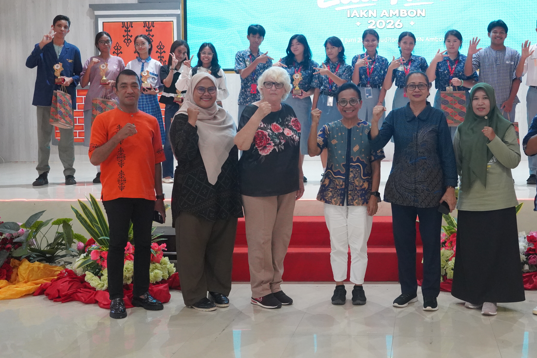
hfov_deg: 36.5
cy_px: 146
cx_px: 359
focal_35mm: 54
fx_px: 805
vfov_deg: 25.0
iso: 8000
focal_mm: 40
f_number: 5
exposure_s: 1/160
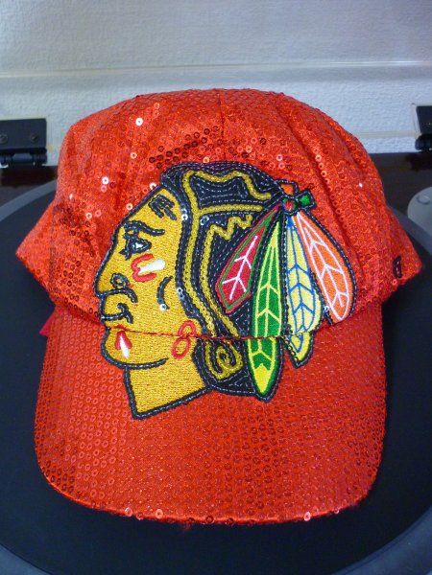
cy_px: 288
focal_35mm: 33
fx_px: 549
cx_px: 216
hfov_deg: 42.9
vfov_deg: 55.4
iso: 400
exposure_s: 1/15
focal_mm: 5.5
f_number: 2.8
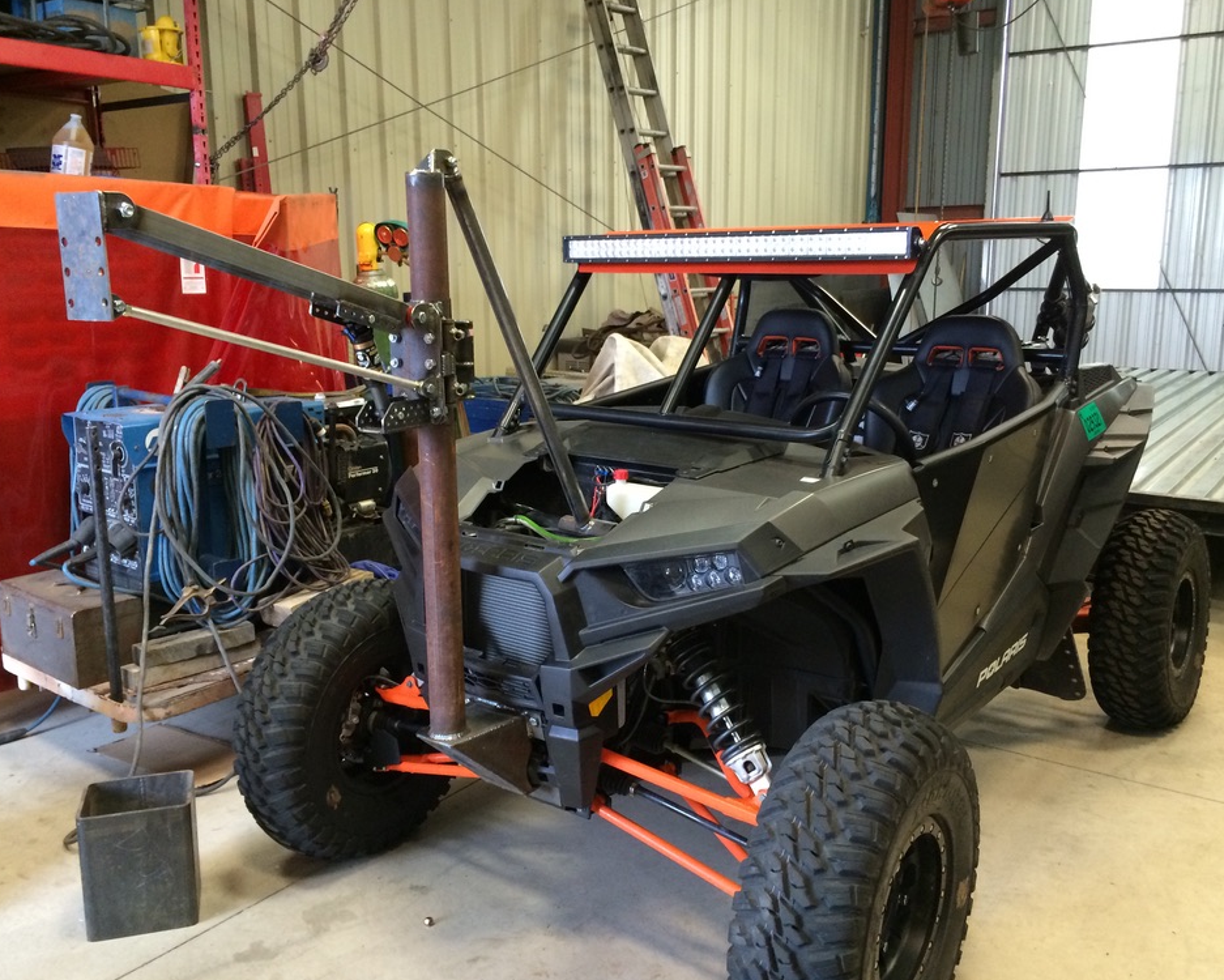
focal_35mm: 32
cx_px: 607
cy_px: 487
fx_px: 1159
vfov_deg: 45.8
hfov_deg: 55.7
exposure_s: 1/30
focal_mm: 4.12
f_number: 2.2
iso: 250
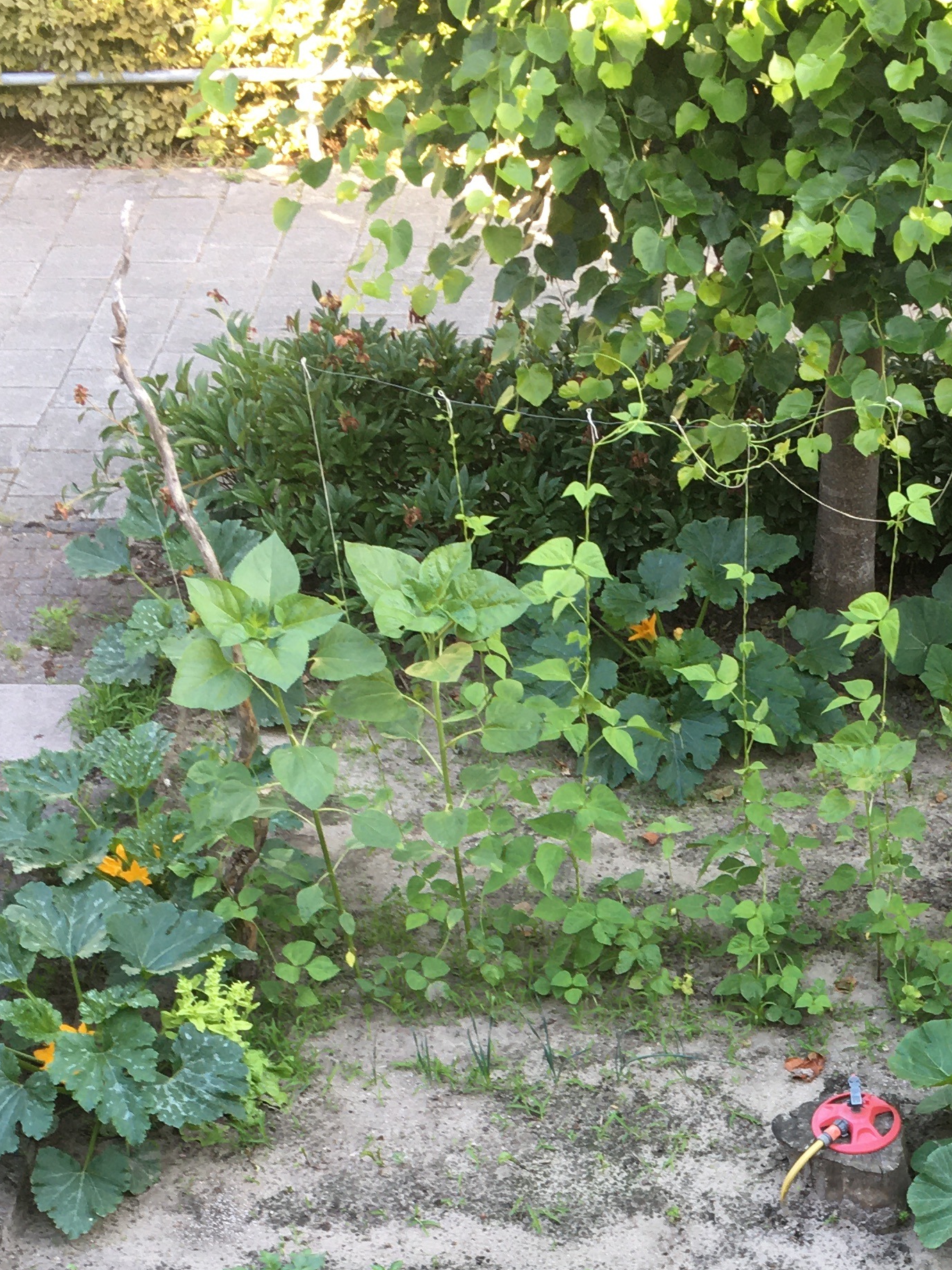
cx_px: 827
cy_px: 1228
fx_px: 2347
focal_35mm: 64
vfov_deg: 28.6
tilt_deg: -47.8
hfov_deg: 22.5
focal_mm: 4.15
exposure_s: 1/50
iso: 32
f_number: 2.2
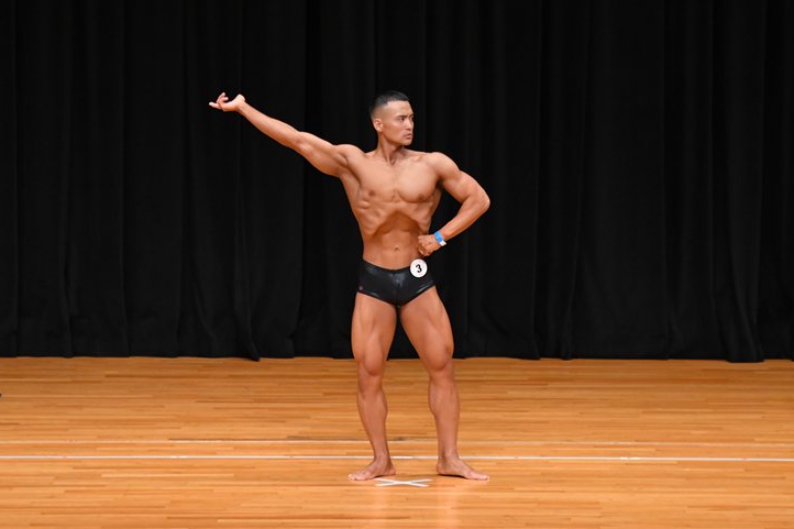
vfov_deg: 5.9
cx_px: 378
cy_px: 265
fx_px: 5137
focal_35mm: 233
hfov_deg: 8.8
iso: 3200
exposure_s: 1/400
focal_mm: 145
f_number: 5.6
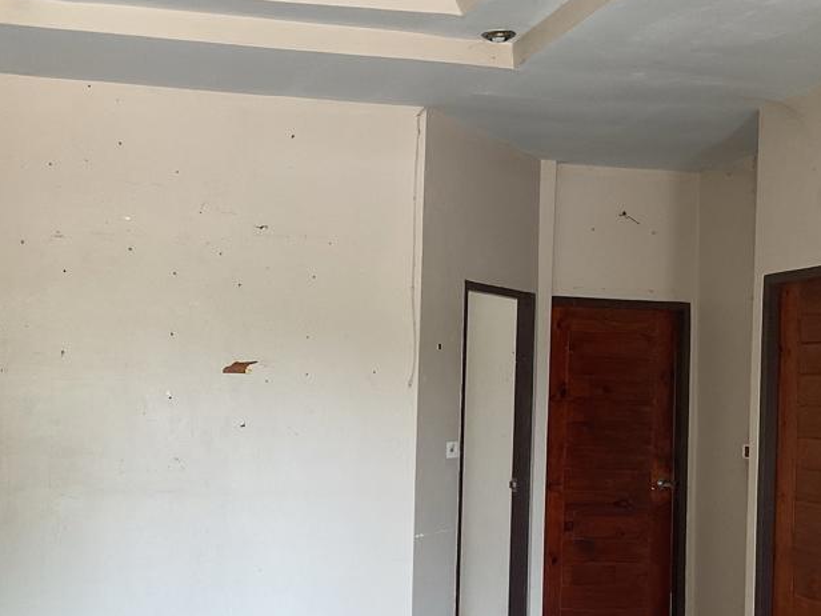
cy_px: 392
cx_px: 335
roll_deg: -1.5
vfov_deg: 26.9
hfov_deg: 35.4
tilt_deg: -0.4
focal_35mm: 54
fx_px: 1281
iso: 64
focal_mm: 3
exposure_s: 1/120
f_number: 1.8
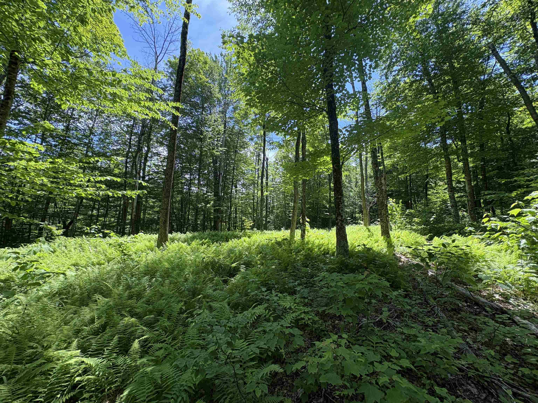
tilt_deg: +10.3
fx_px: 218
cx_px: 269
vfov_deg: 85.7
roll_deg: -2.3
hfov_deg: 102.1
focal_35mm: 14
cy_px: 202
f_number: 2.2
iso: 40
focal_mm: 2.22
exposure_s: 1/377
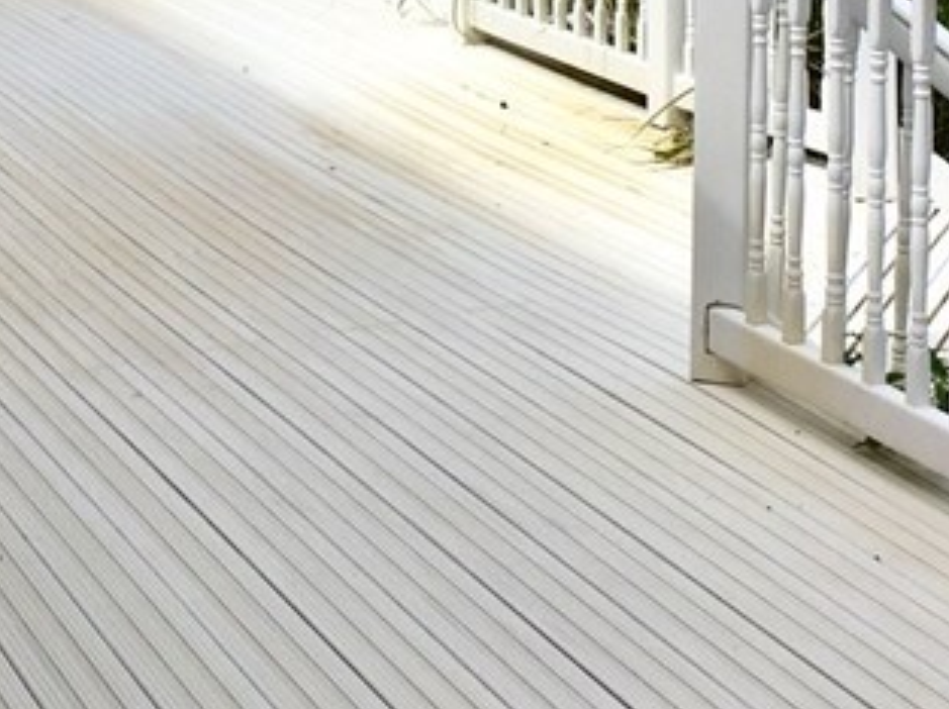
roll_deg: +1.6
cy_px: -161
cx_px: 282
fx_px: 2601
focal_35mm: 95
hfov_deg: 20.6
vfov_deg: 15.0
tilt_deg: -4.3
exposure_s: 1/1883
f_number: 2.2
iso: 32
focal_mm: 4.15
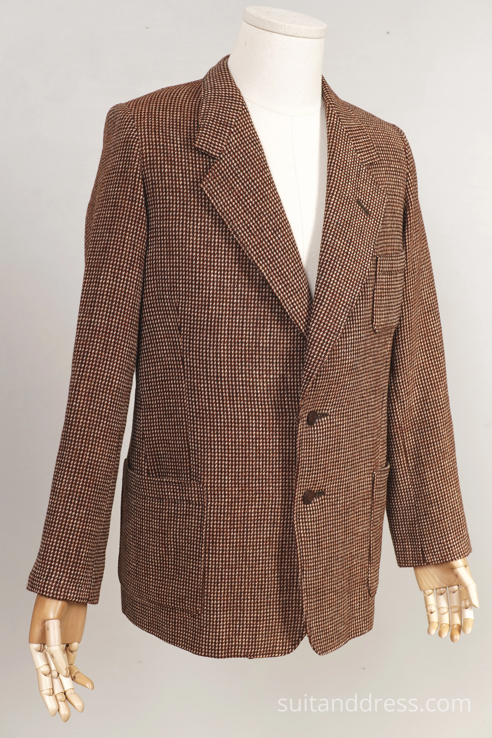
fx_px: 984
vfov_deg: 41.1
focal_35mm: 48
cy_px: 369
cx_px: 246
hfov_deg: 28.1
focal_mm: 32
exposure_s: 1/15
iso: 320
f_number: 6.3
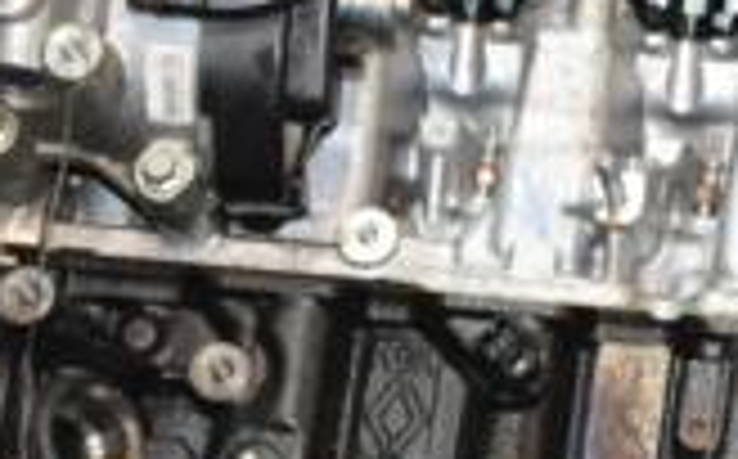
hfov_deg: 10.7
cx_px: 464
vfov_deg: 6.6
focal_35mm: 196
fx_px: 3934
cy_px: 558
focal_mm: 35
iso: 3200
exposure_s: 1/60
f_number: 7.1
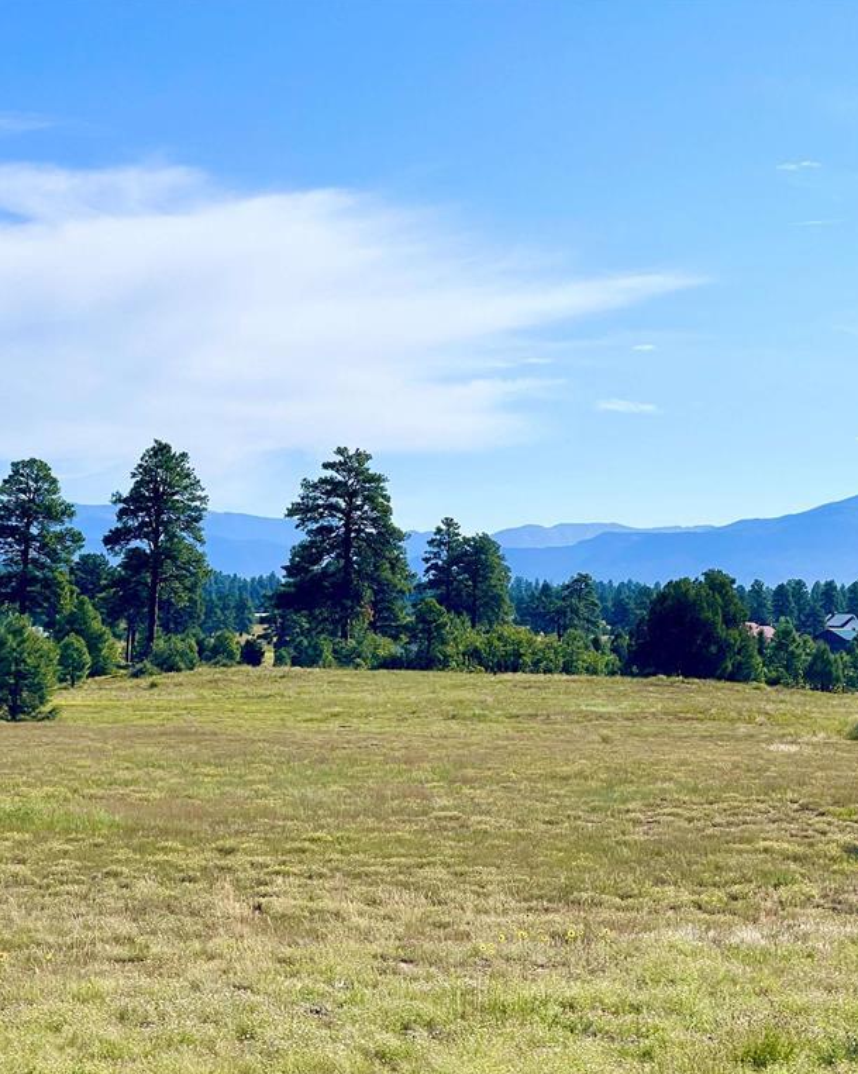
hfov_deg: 18.2
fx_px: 2668
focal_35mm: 84
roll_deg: -0.3
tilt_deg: +1.1
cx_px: 292
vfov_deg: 22.8
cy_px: 537
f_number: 2.2
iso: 20
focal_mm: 7.5
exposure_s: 1/2320
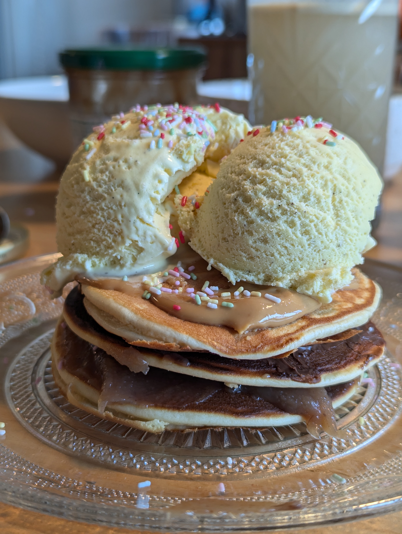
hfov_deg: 30.3
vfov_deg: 39.6
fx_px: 741
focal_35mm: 48
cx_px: 201
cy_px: 267
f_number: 1.85
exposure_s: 1/50
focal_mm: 6.81
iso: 57
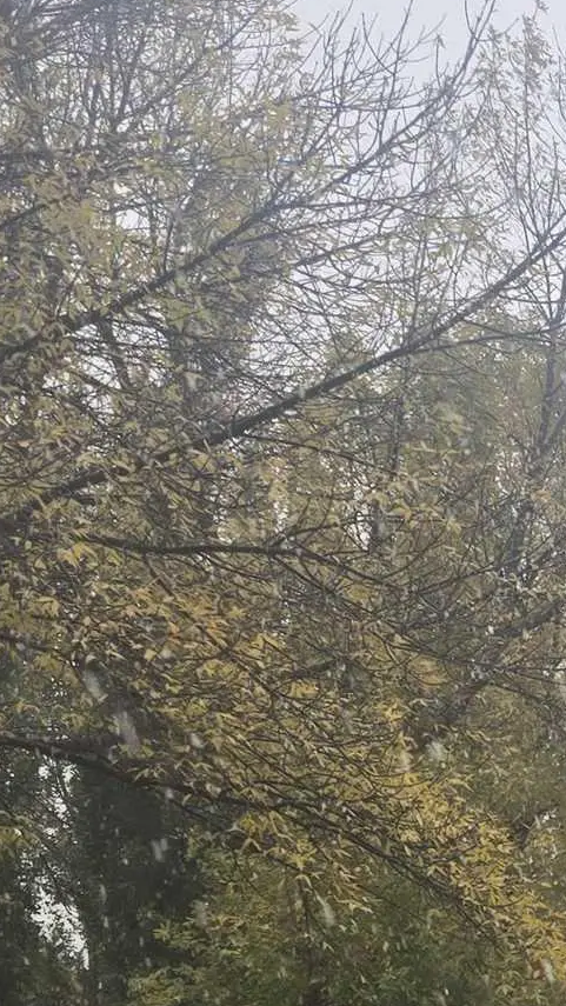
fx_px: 2401
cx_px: 1614
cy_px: 961
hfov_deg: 10.3
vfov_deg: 22.9
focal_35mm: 90
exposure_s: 1/201
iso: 12
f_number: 1.7
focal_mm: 6.3
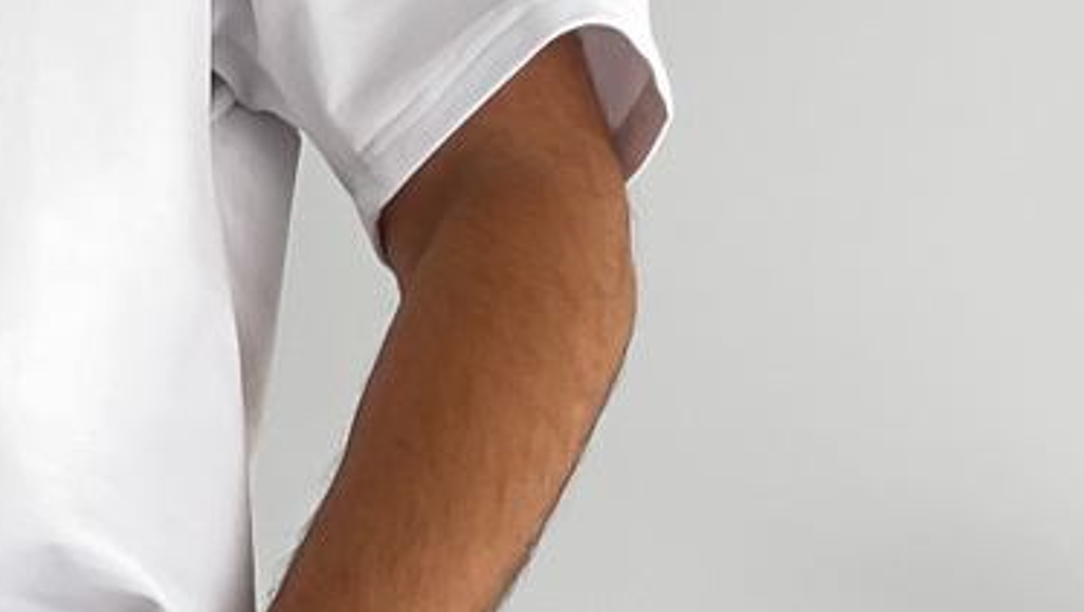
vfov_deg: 7.4
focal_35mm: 135
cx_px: -484
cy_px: 2123
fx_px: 3883
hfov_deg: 14.9
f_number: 1.8
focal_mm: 3
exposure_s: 1/125
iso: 16
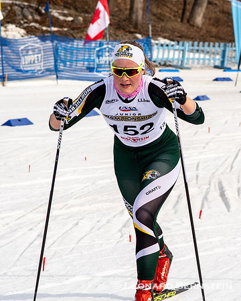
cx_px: 188
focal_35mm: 181
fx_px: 1612
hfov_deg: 8.5
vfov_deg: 10.7
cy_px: 149
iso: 400
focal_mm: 85
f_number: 5.6
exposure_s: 1/2000
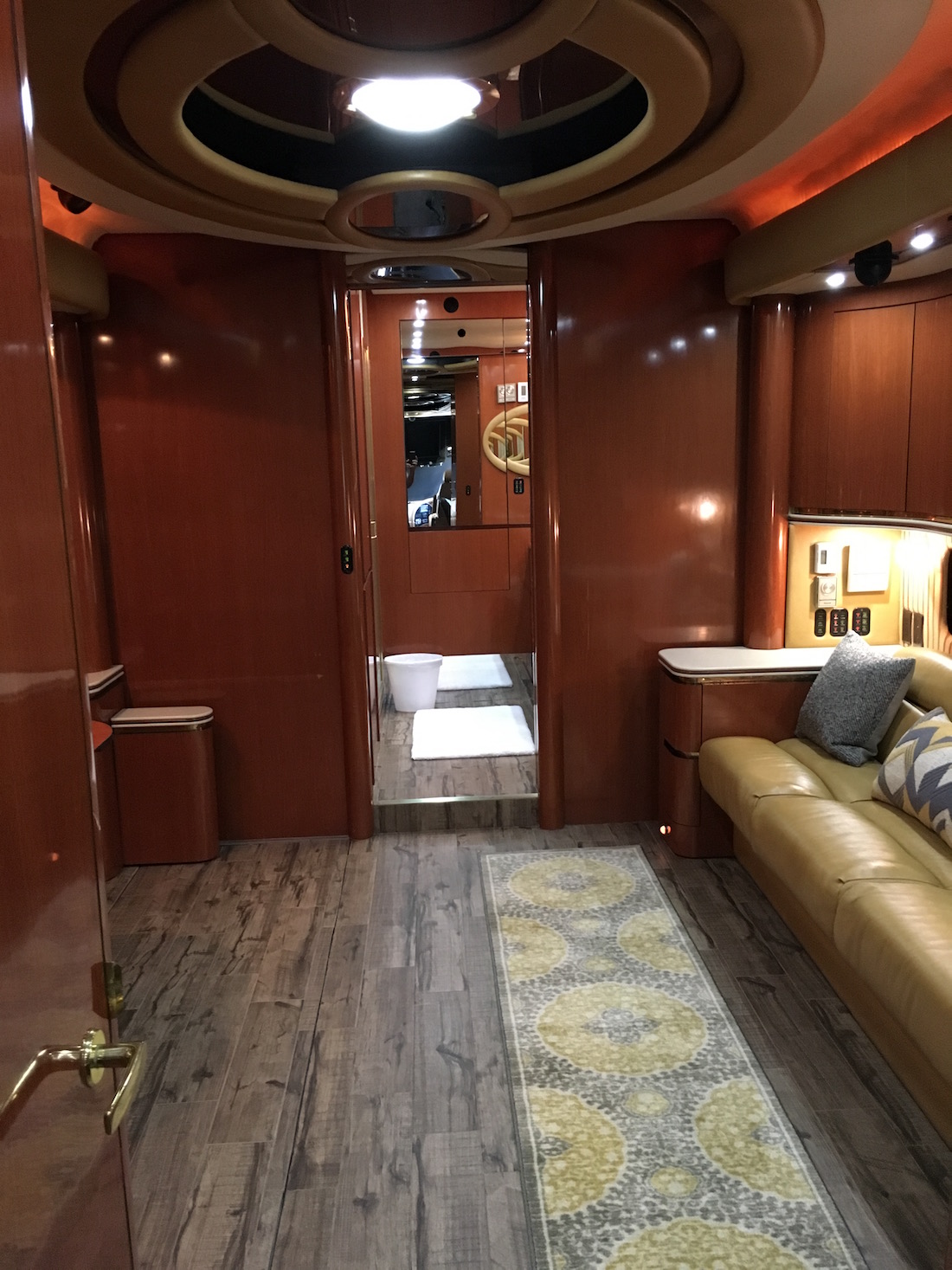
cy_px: 635
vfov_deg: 61.7
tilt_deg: -10.3
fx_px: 1064
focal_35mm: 29
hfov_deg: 48.2
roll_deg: +2.4
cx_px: 476
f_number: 2.2
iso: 250
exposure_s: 1/15
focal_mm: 4.15
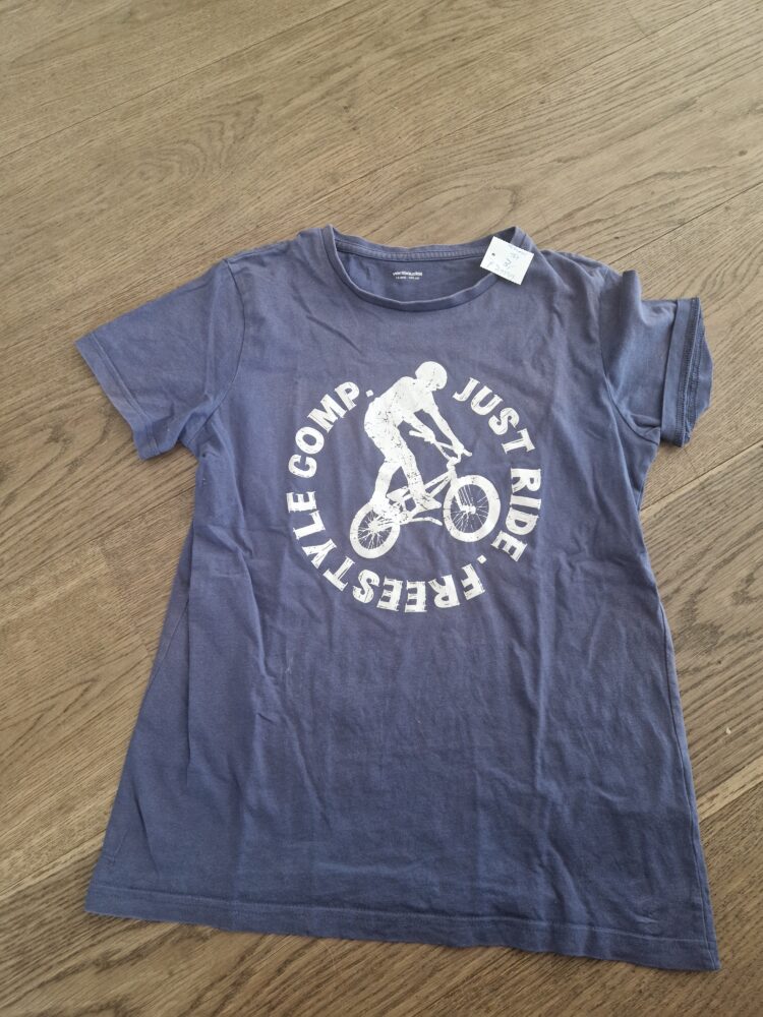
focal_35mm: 23
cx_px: 382
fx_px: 676
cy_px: 508
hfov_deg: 58.9
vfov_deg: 73.9
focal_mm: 5.4
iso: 64
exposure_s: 1/100
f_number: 1.8
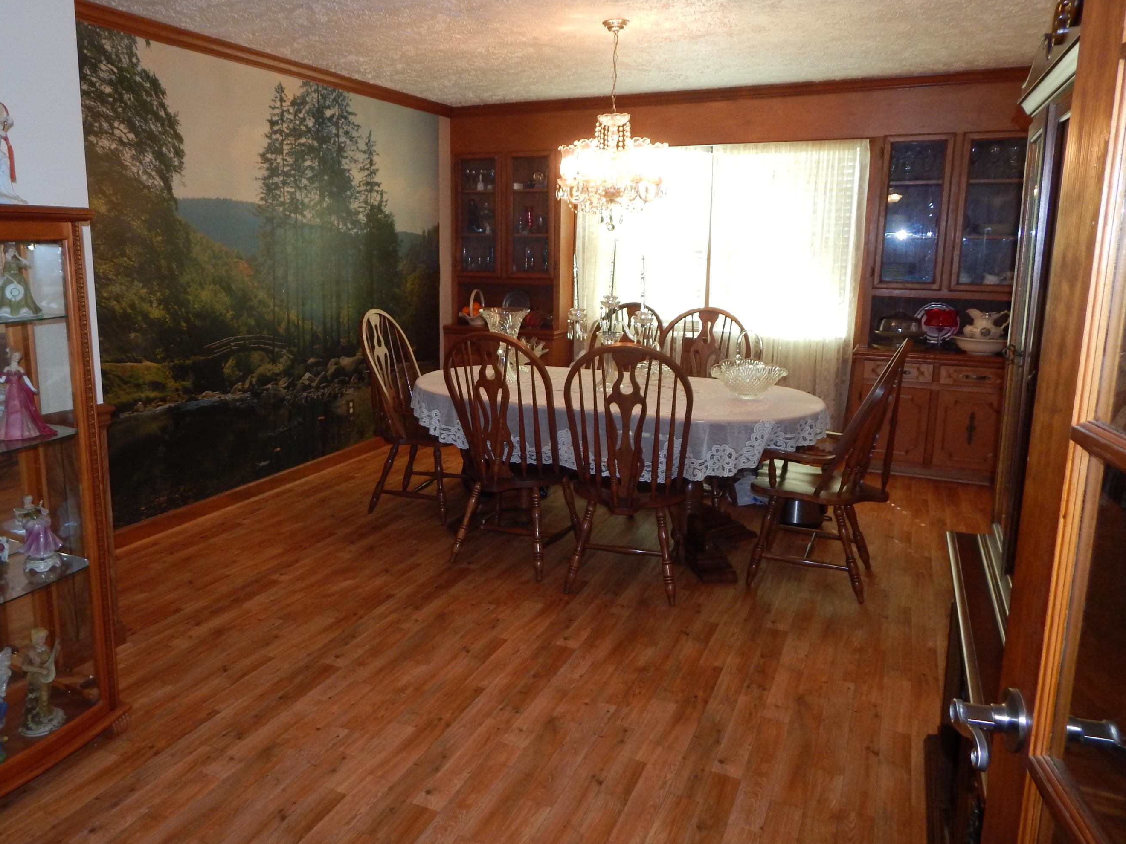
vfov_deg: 54.8
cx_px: 492
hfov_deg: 69.1
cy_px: 393
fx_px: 813
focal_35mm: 25
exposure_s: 1/30
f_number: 3
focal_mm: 4
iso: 200
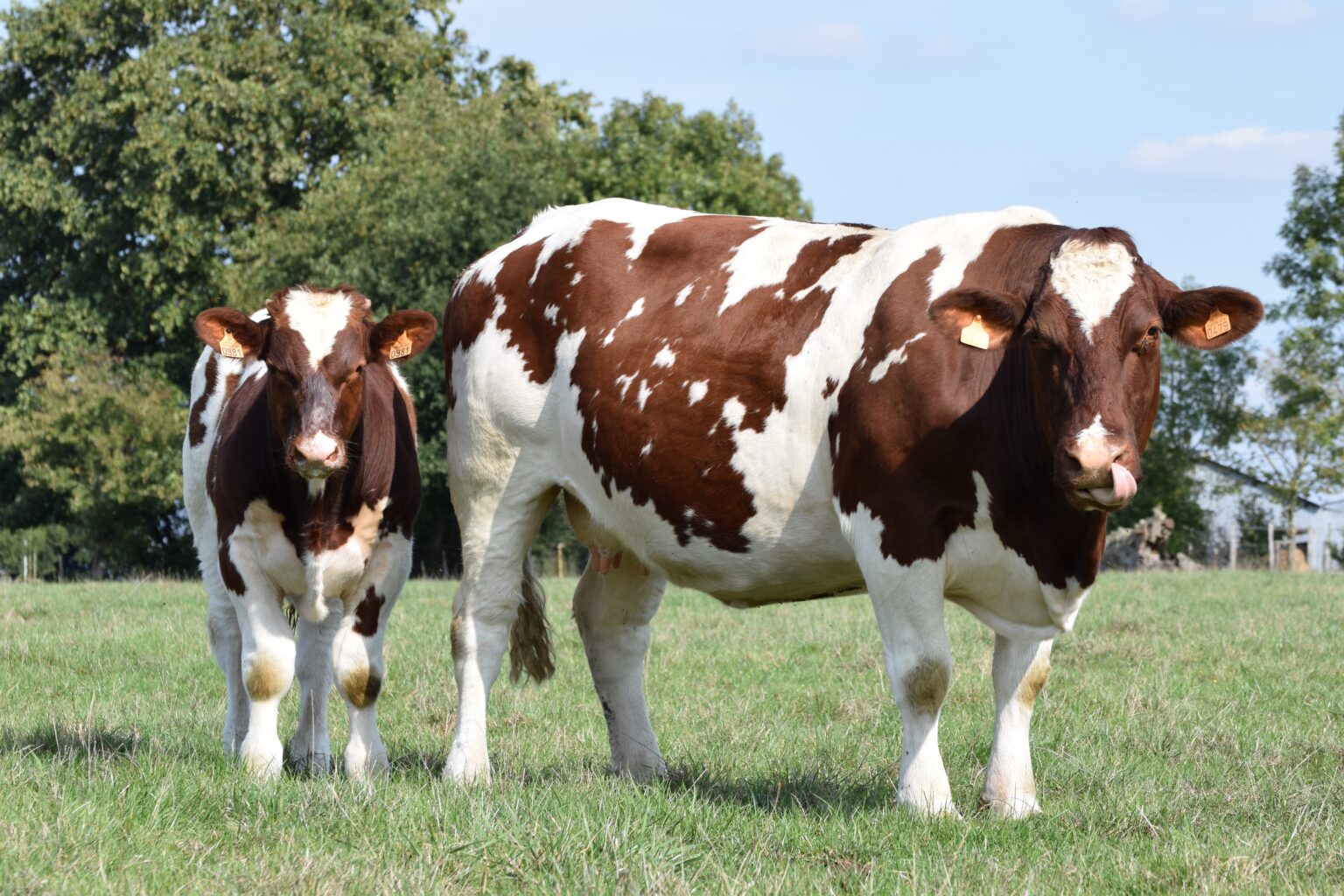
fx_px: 5712
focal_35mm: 153
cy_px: 448
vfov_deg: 9.0
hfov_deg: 13.4
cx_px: 672
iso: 200
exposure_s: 1/320
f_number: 9
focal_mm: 102
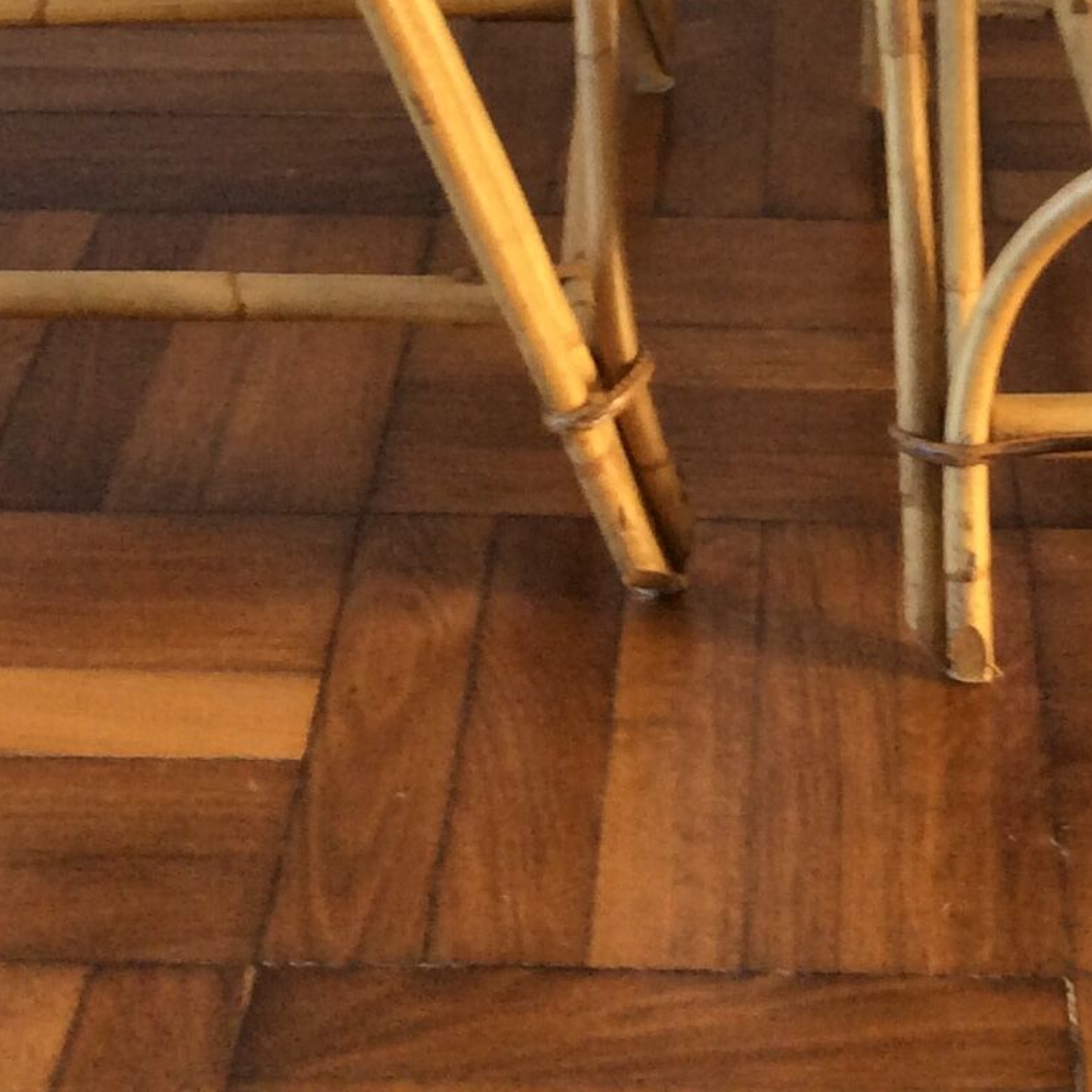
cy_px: -262
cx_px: 813
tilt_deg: -17.7
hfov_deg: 18.4
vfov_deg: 17.5
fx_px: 3355
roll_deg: -3.0
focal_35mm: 94
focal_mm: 3.3
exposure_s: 1/25
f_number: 2.4
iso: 64
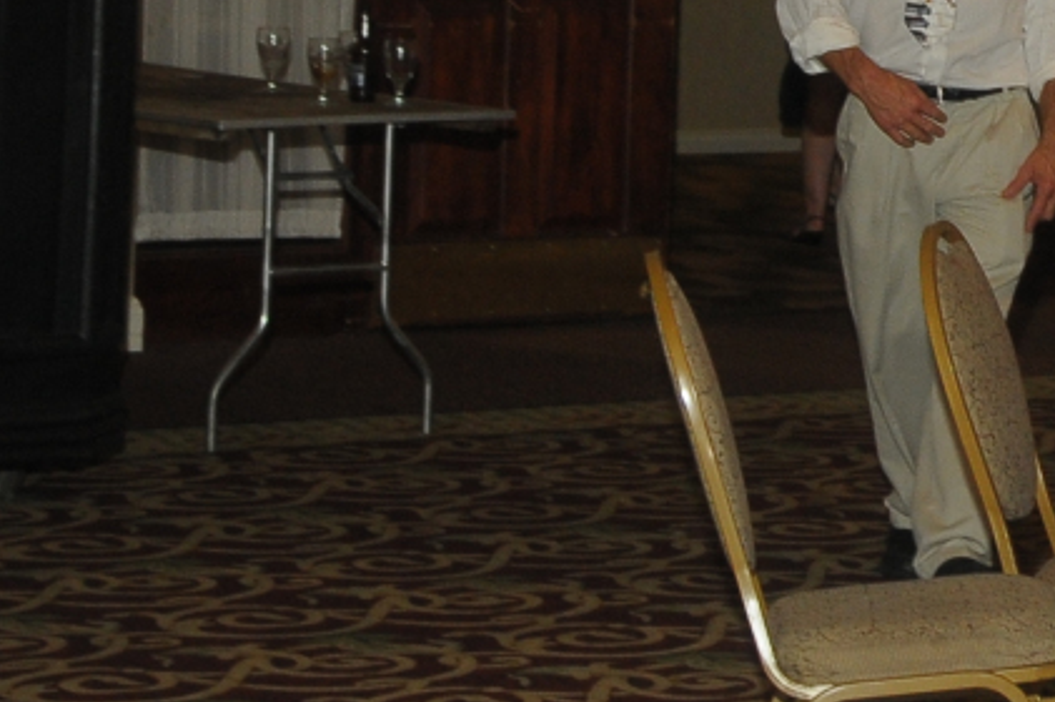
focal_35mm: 154
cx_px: 1473
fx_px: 4509
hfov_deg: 12.8
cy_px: -446
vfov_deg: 8.6
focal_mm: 24
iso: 400
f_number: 5.6
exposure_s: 1/80
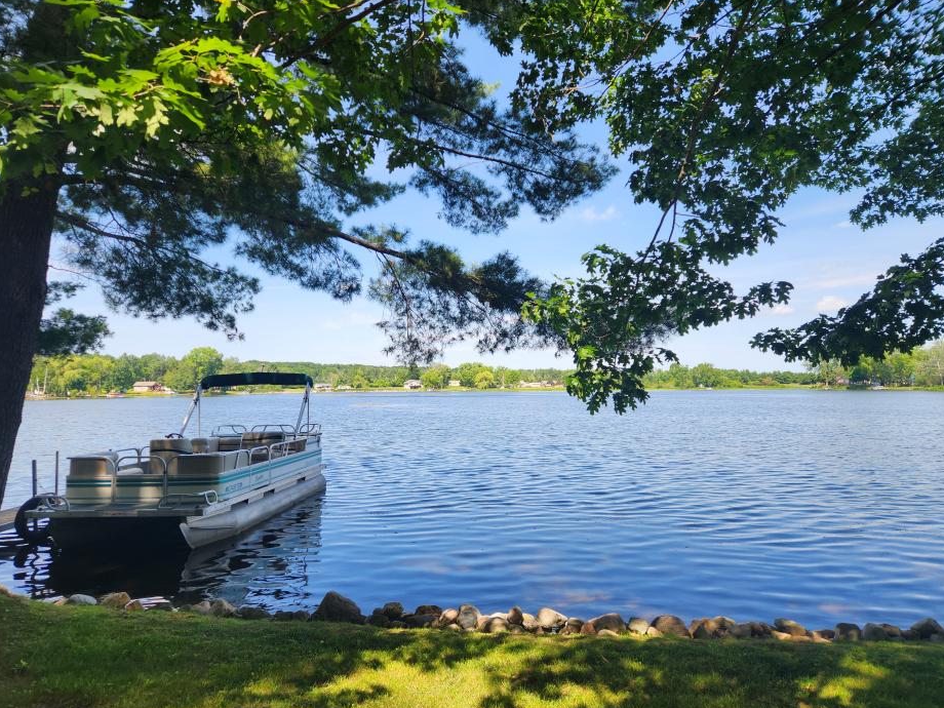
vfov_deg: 56.8
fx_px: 654
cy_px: 359
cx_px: 472
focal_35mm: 24
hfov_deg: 71.6
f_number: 1.8
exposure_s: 1/703
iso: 20
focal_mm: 5.4
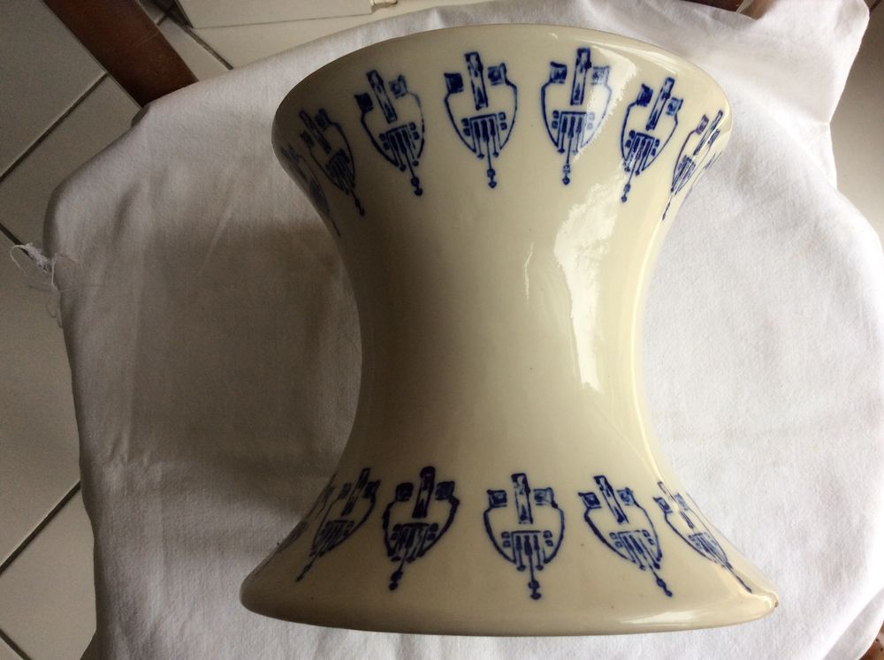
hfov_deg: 56.9
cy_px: 330
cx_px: 442
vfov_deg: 44.1
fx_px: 816
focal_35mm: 32
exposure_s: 1/50
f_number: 2.4
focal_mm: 3.3
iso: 32
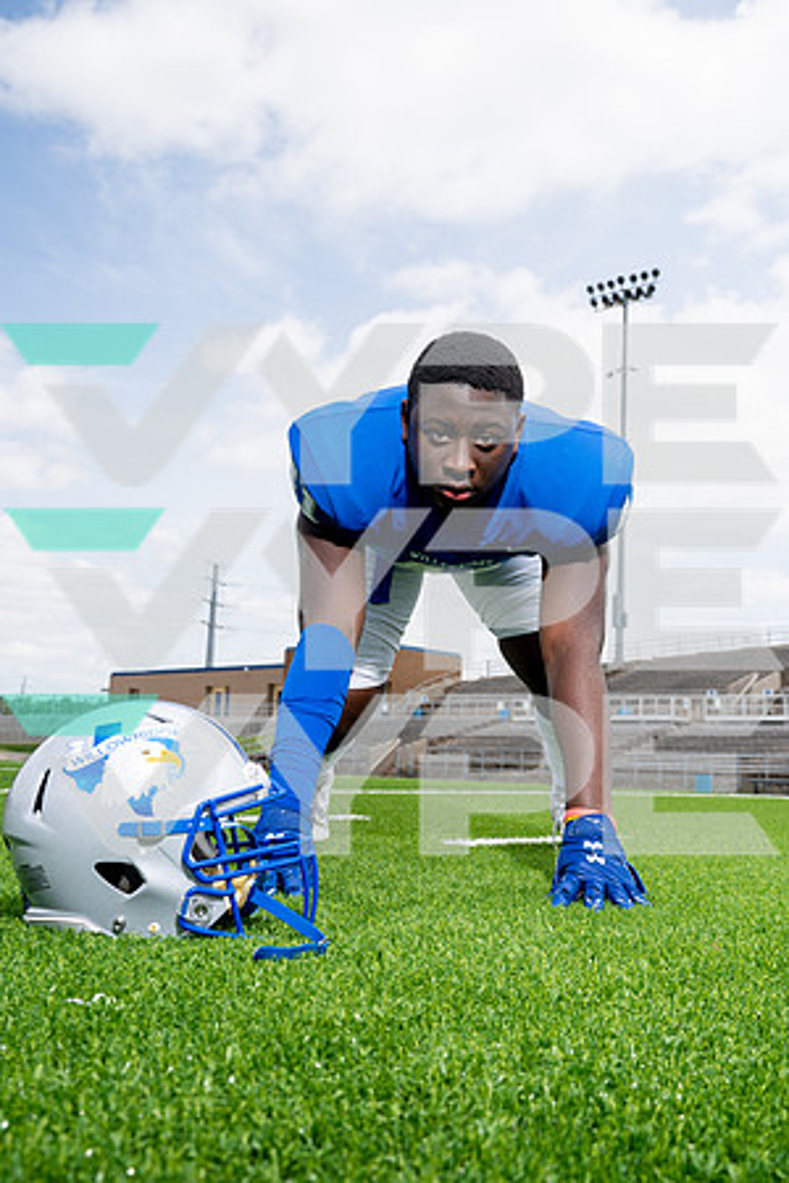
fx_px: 1183
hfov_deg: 36.9
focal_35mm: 36
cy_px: 592
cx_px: 394
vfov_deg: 53.1
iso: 100
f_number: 7.1
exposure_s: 1/250
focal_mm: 36
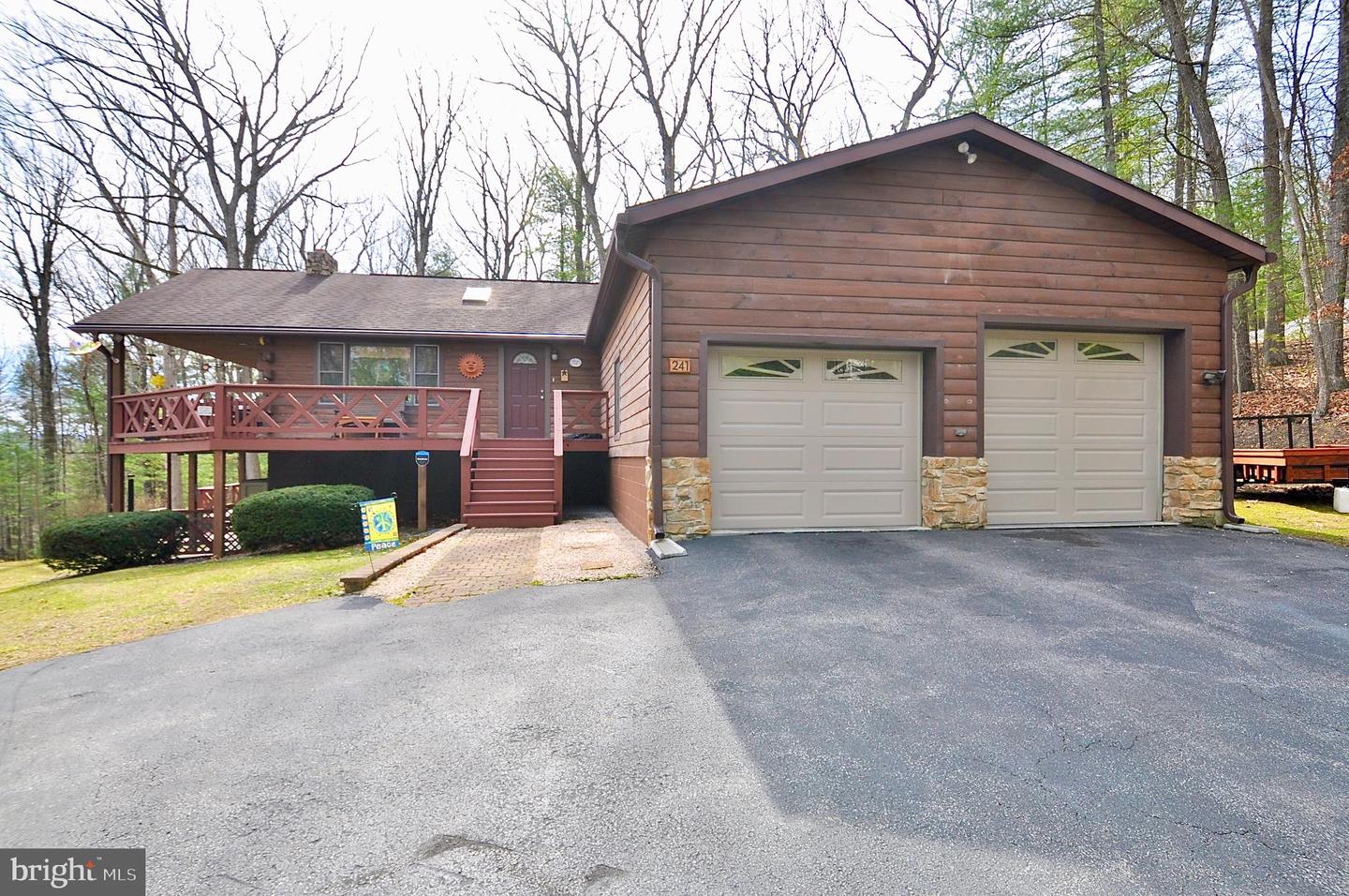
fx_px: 674
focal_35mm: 18
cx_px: 674
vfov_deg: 67.2
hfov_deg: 90.1
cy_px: 448
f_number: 8
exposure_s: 1/125
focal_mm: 12
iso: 200
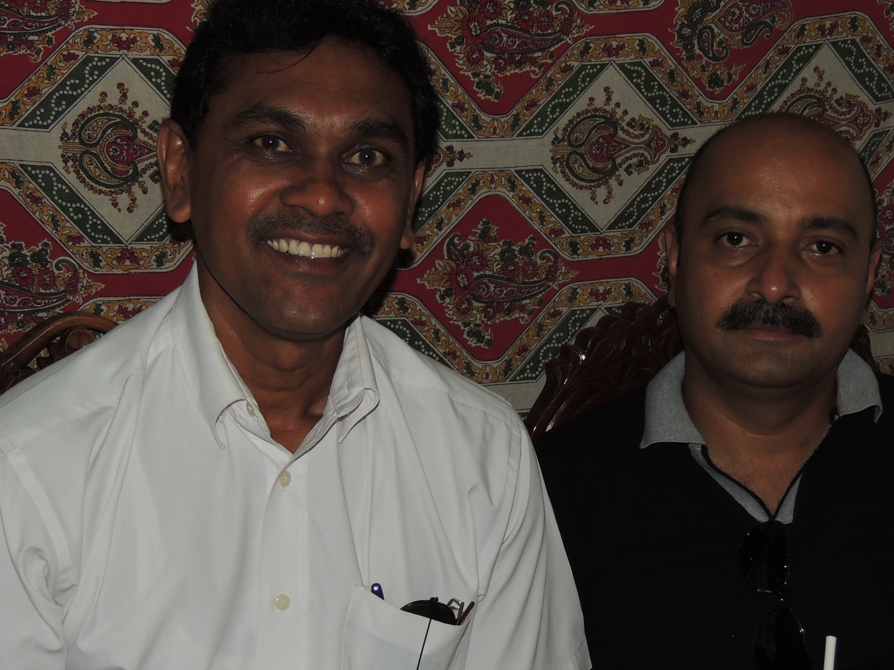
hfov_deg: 29.8
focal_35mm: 65
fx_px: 1679
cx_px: 463
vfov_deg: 22.5
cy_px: 443
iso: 200
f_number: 3.5
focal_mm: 8.3
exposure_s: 1/30
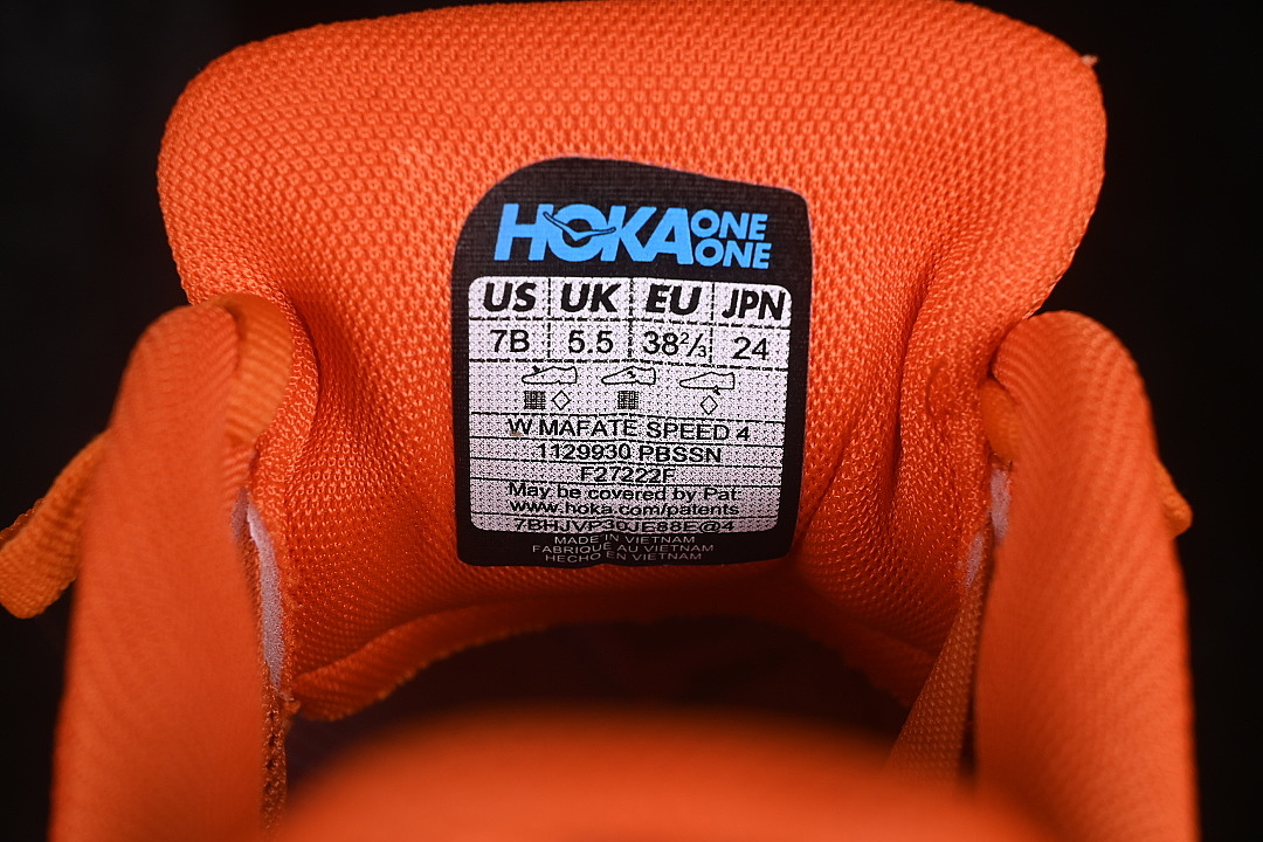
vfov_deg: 18.2
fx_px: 2631
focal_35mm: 75
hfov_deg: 27.0
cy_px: 421
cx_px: 632
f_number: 8
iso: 160
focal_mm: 50
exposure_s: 1/60
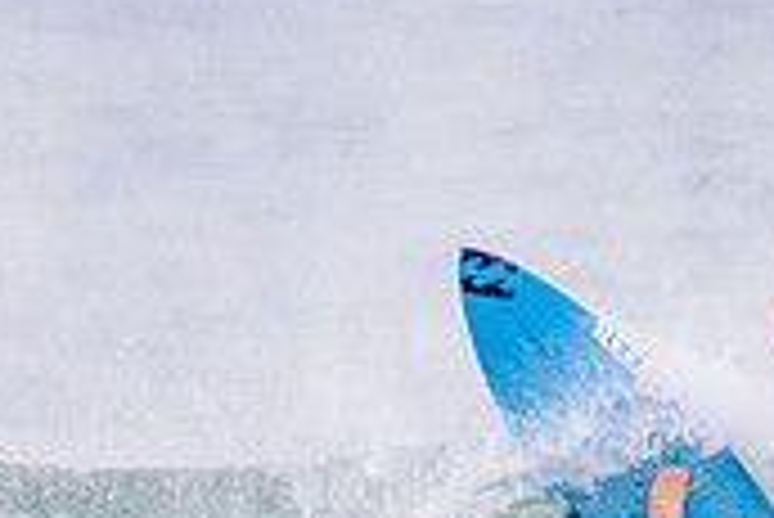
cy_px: 736
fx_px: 60550
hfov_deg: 0.7
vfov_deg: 0.5
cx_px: 702
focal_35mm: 2814
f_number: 11
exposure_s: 1/2000
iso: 5000
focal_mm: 800
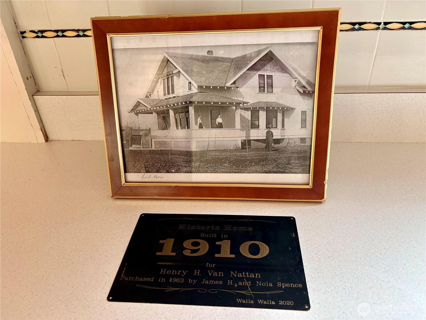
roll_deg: +3.4
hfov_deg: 67.3
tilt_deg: -33.2
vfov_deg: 53.1
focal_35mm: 26
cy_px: 160
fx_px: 320
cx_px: 213
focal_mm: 5.96
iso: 200
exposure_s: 1/60
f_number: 1.6
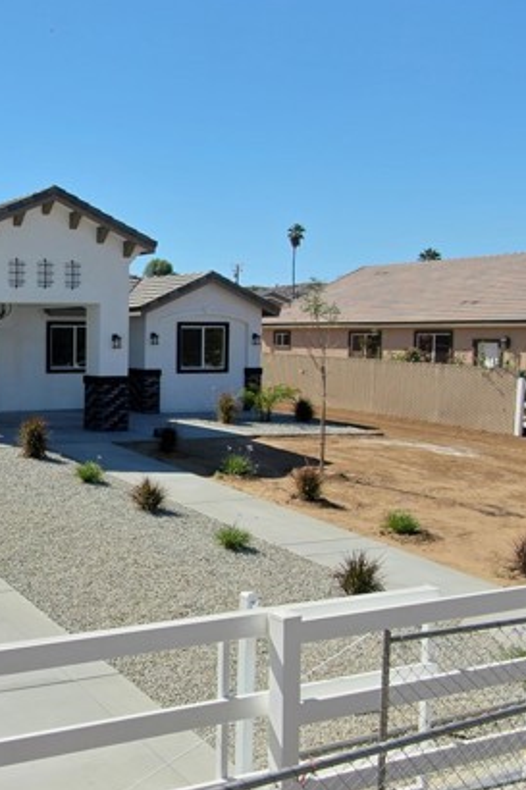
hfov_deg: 30.8
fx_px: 855
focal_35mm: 39
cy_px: 393
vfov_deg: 49.6
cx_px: -42
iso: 110
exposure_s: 1/1250
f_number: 2.8
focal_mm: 4.39
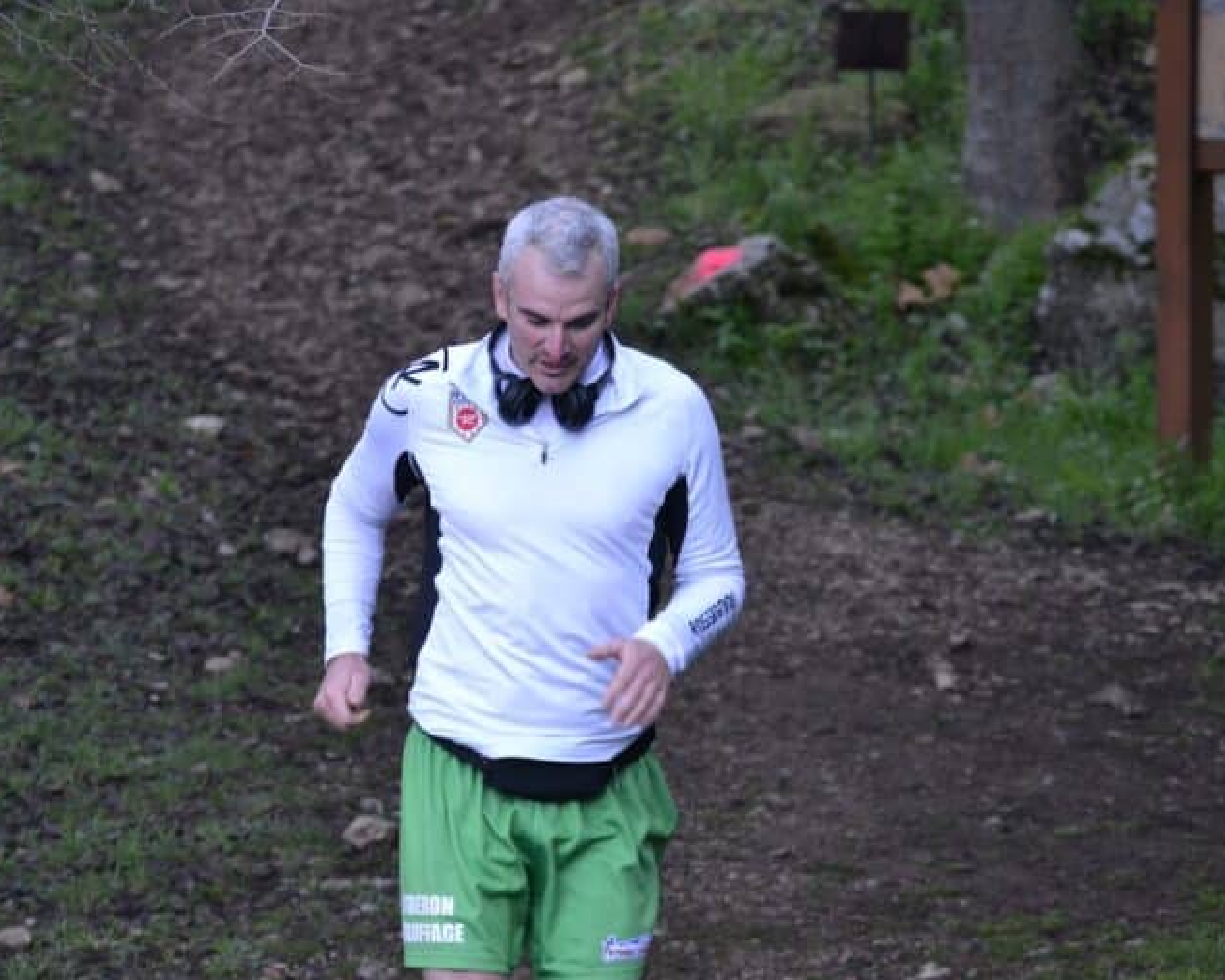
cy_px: 491
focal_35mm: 340
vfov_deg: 4.6
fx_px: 12329
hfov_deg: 5.7
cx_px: 715
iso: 1600
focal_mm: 200
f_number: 5.3
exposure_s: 1/500
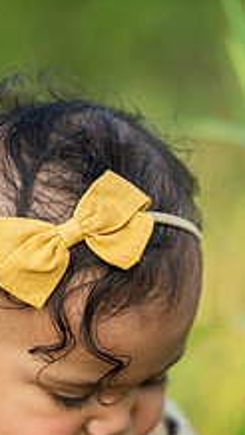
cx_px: 94
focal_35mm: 432
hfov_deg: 2.8
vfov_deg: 5.0
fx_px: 4978
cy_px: 269
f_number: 2.8
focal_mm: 200
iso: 64
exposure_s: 1/640
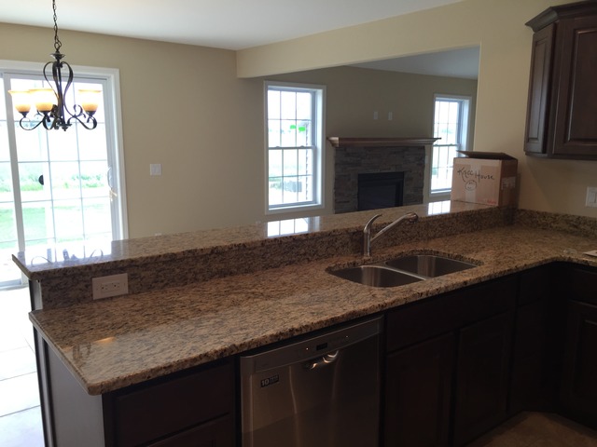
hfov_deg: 61.7
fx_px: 500
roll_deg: -0.5
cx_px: 298
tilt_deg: -9.5
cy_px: 224
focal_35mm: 29
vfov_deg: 48.2
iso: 40
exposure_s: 1/100
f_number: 2.2
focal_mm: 4.15
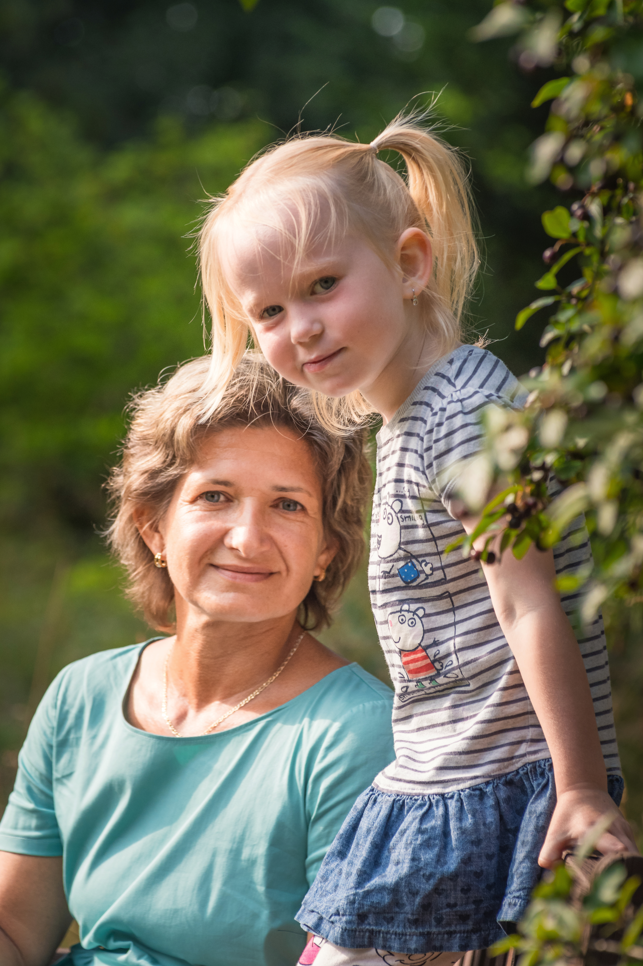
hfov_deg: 6.8
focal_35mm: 202
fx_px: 5435
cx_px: 322
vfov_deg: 10.2
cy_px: 483
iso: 800
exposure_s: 1/500
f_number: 5.6
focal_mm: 135
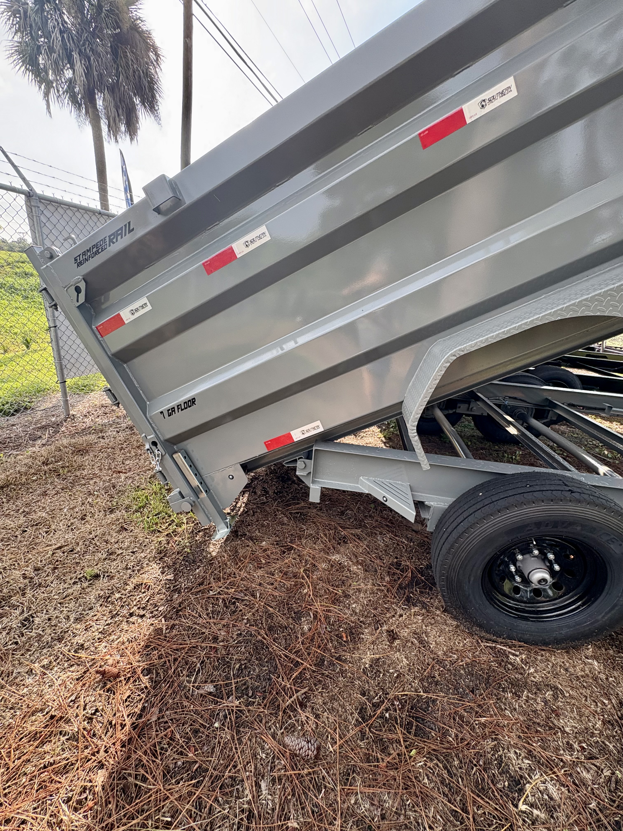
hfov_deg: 85.7
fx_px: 336
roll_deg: -5.0
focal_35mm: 14
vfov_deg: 102.1
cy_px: 416
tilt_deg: -17.3
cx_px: 312
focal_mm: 2.22
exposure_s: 1/230
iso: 40
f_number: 2.2
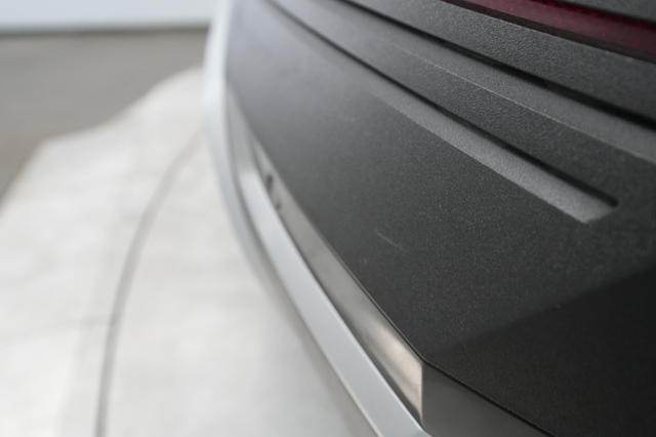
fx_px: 510
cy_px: 218
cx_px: 328
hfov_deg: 65.5
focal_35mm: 28
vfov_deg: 46.4
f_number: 5.6
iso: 4000
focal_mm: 28
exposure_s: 1/100
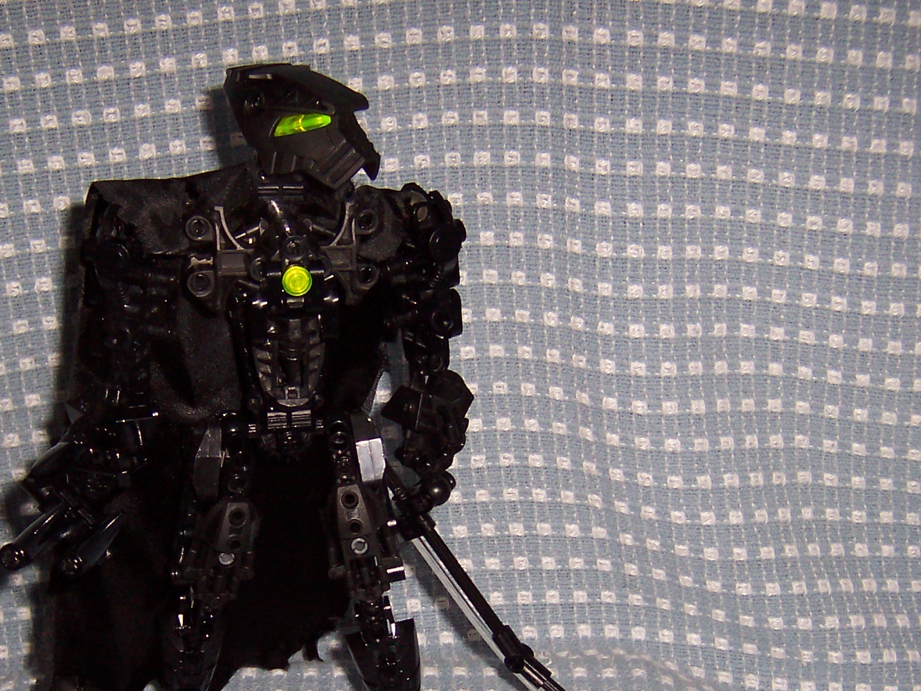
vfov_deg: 26.4
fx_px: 1464
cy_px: 484
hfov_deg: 34.9
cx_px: 387
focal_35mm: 55
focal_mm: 5.6
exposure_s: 1/60
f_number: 2.8
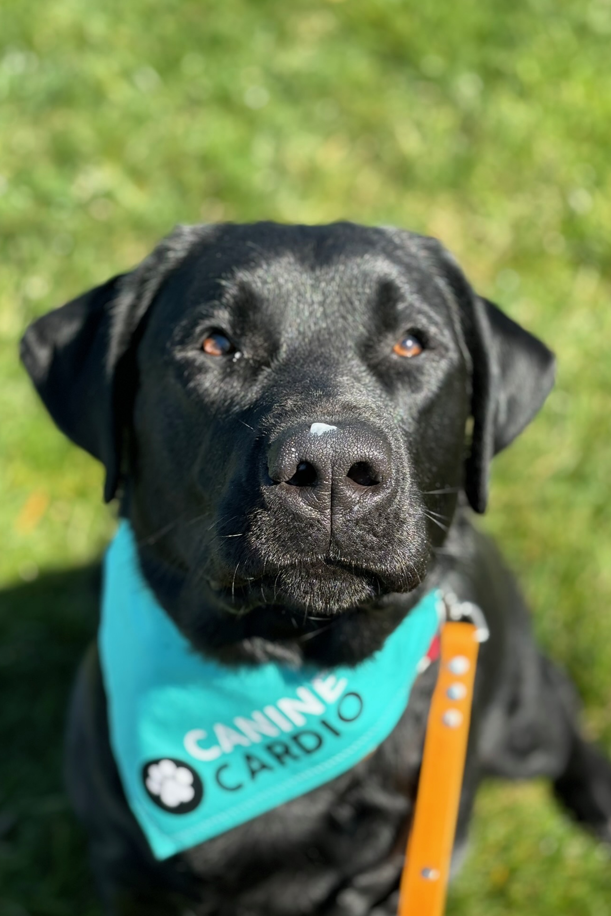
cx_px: 282
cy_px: 475
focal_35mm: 57
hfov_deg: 23.8
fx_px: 1451
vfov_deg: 35.1
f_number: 1.6
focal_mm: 5.96
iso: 32
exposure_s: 1/818
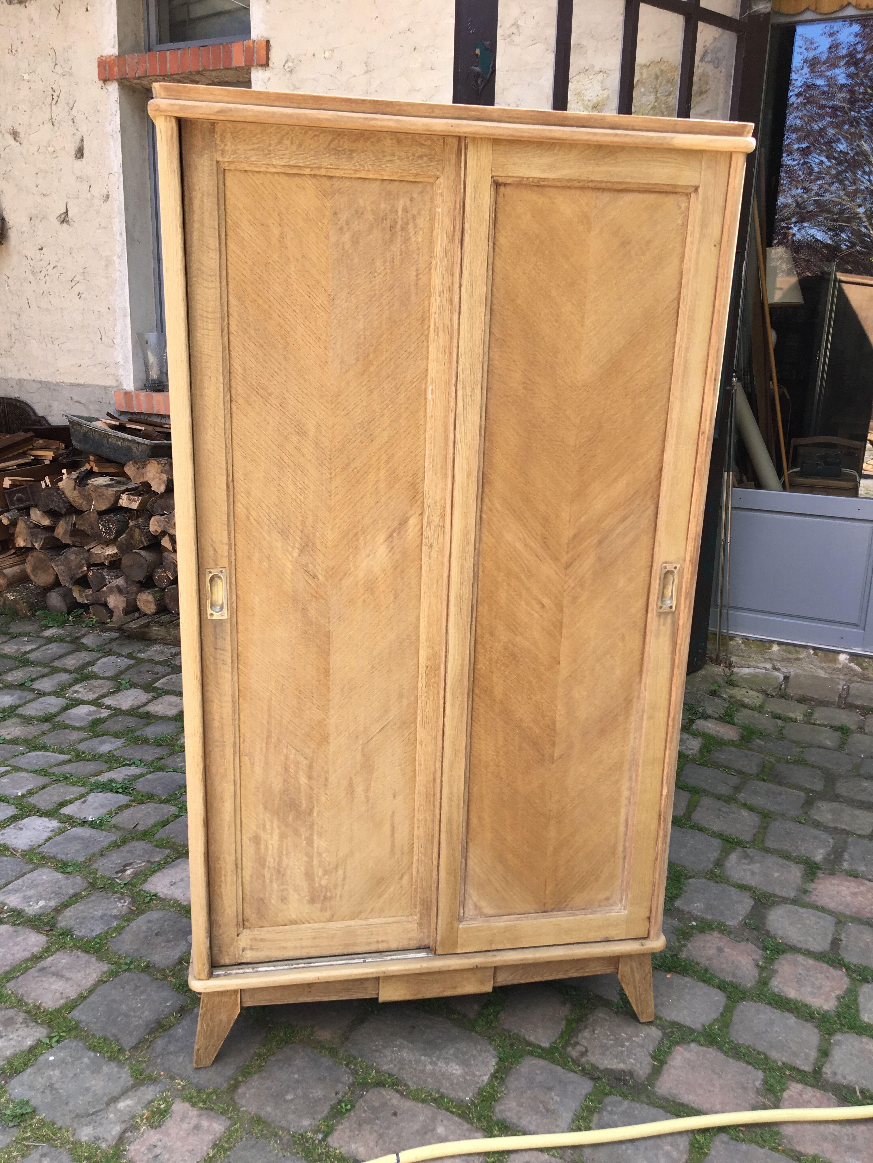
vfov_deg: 61.7
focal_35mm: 29
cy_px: 582
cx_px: 436
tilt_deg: -14.3
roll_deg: -1.7
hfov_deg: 48.2
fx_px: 975
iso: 25
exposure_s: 1/161
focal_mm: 4.15
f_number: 2.2
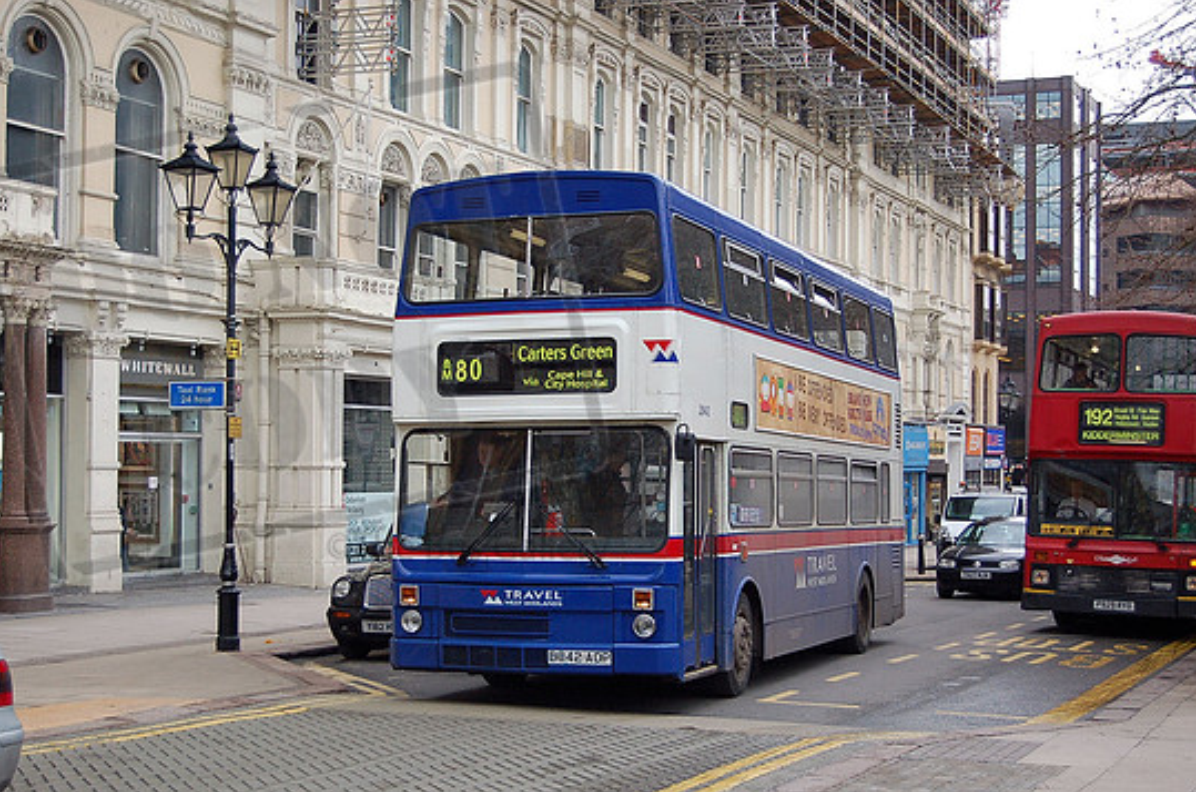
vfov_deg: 23.9
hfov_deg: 35.4
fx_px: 1874
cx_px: 586
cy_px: 407
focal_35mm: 57
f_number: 4.8
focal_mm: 35
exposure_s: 1/500
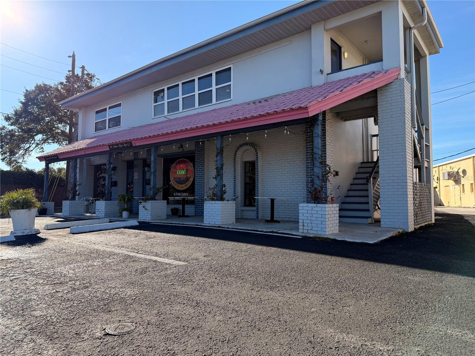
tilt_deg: +4.2
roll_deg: -0.5
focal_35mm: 24
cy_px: 178
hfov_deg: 71.6
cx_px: 238
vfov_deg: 56.8
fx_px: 329
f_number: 1.78
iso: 100
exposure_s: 1/4167
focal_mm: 6.76
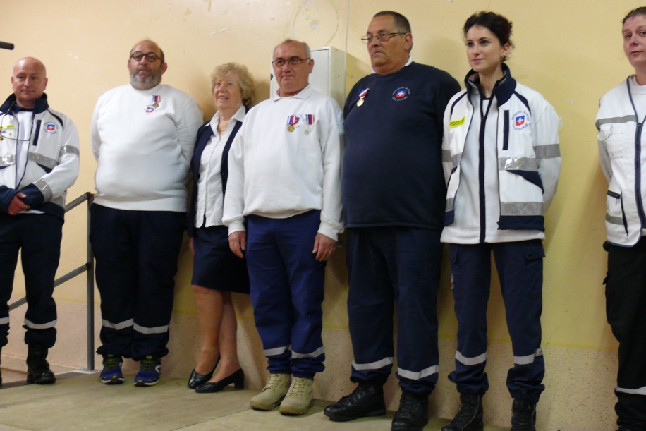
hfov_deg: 45.4
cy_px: 195
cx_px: 348
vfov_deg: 31.2
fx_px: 772
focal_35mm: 43
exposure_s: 1/15
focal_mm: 7.7
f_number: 2.8
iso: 200
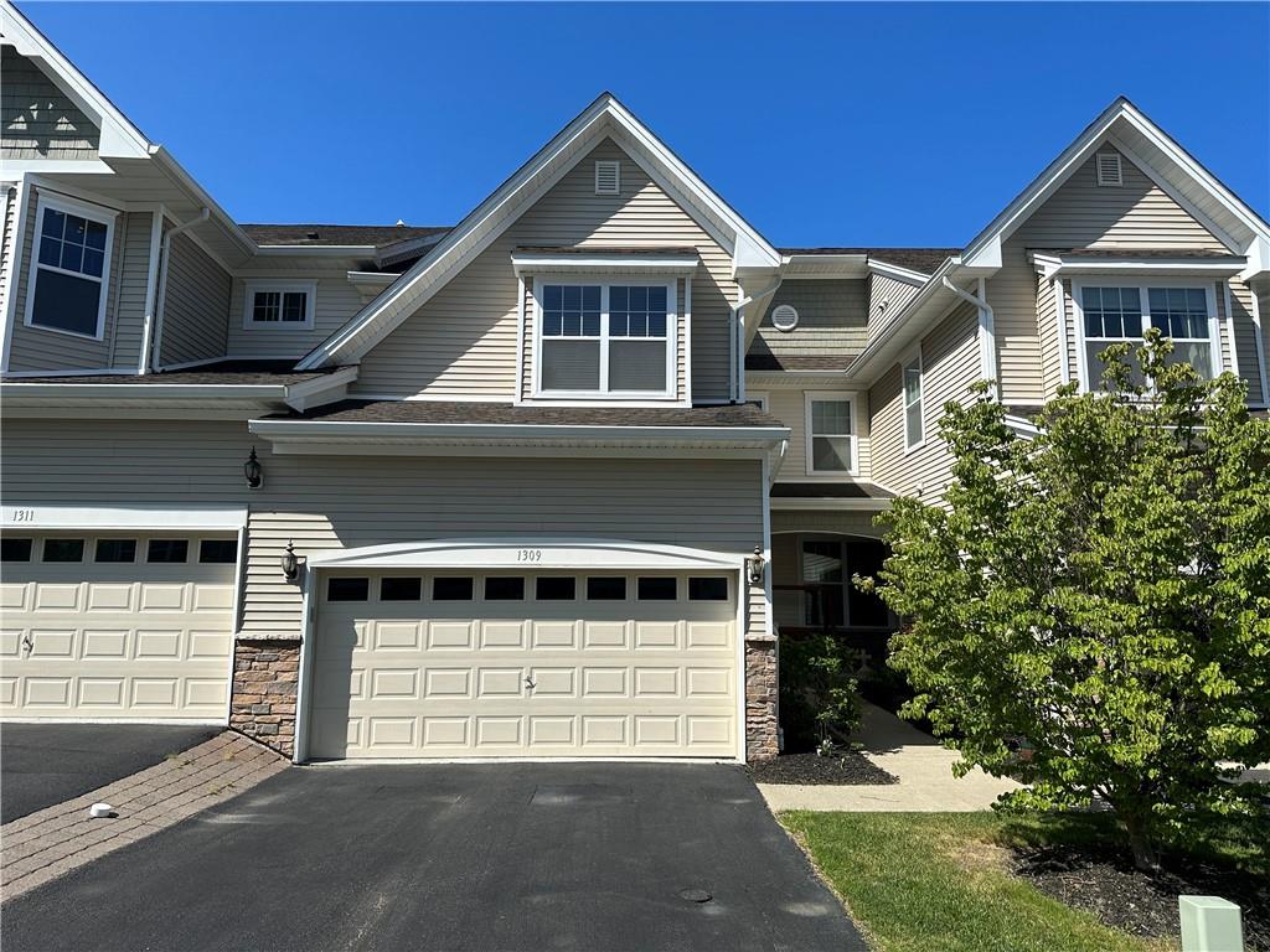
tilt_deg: +8.3
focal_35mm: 24
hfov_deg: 71.6
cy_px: 476
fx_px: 881
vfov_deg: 56.8
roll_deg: -0.6
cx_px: 635
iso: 80
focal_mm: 6.86
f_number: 1.78
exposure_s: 1/5525
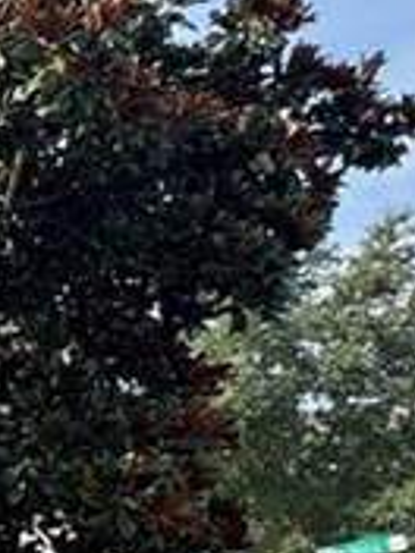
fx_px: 1359
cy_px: 512
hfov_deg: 12.4
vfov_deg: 22.4
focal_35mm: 85
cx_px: -667
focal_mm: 2.22
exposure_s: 1/734
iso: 40
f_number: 2.2
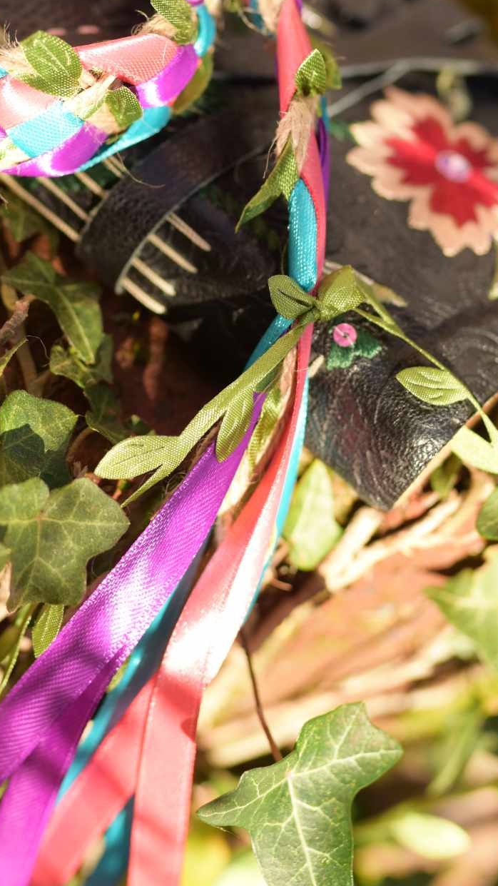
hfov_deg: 15.1
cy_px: 283
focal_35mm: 80
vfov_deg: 26.4
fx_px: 1873
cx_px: 137
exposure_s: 1/1250
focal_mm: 35
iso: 250
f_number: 2.5
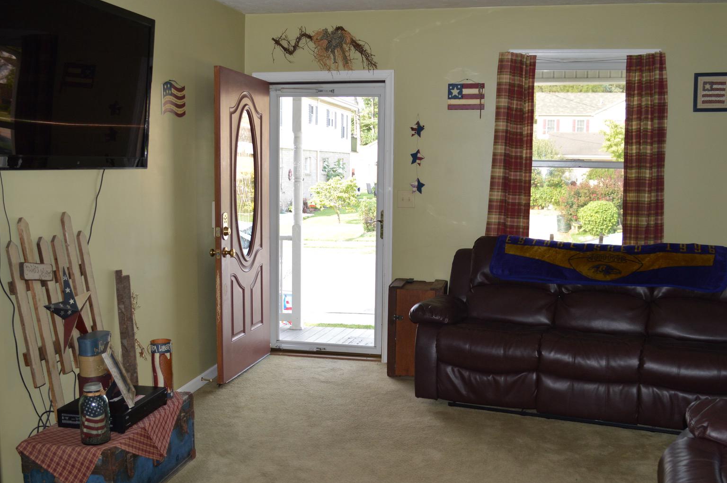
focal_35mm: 36
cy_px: 267
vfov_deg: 36.8
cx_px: 371
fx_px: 726
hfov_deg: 53.2
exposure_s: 1/125
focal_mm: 18
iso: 220
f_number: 4
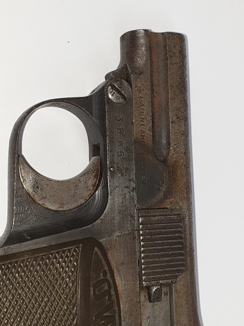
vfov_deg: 67.3
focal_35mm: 26
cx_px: 122
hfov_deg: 53.1
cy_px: 163
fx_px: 244
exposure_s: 1/100
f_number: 2.4
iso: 50
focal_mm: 4.3
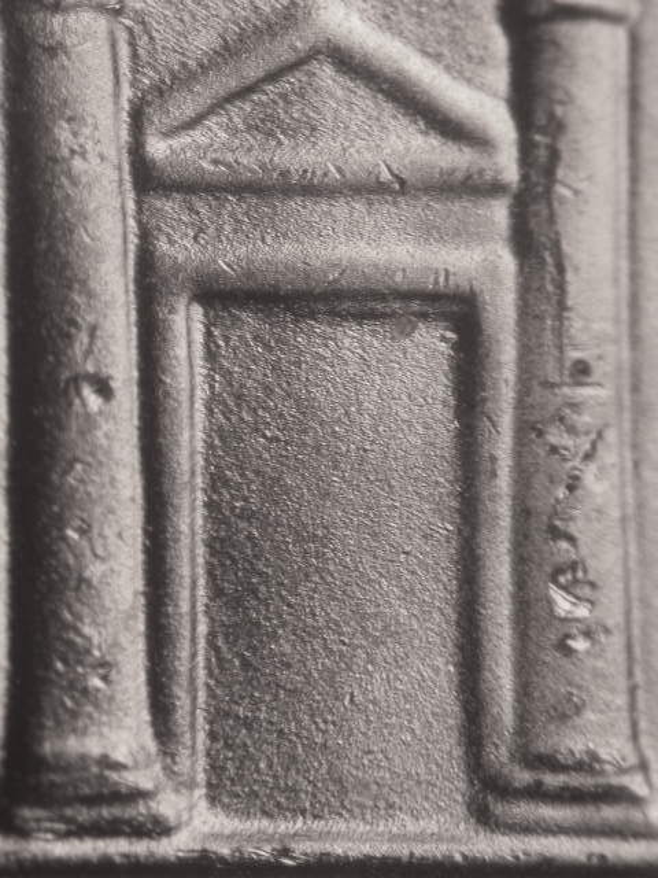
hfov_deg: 10.7
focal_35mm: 138
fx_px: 3498
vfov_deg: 14.3
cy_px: 439
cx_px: 329
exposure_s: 1/16.3
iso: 100
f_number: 4.7
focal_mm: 28.6
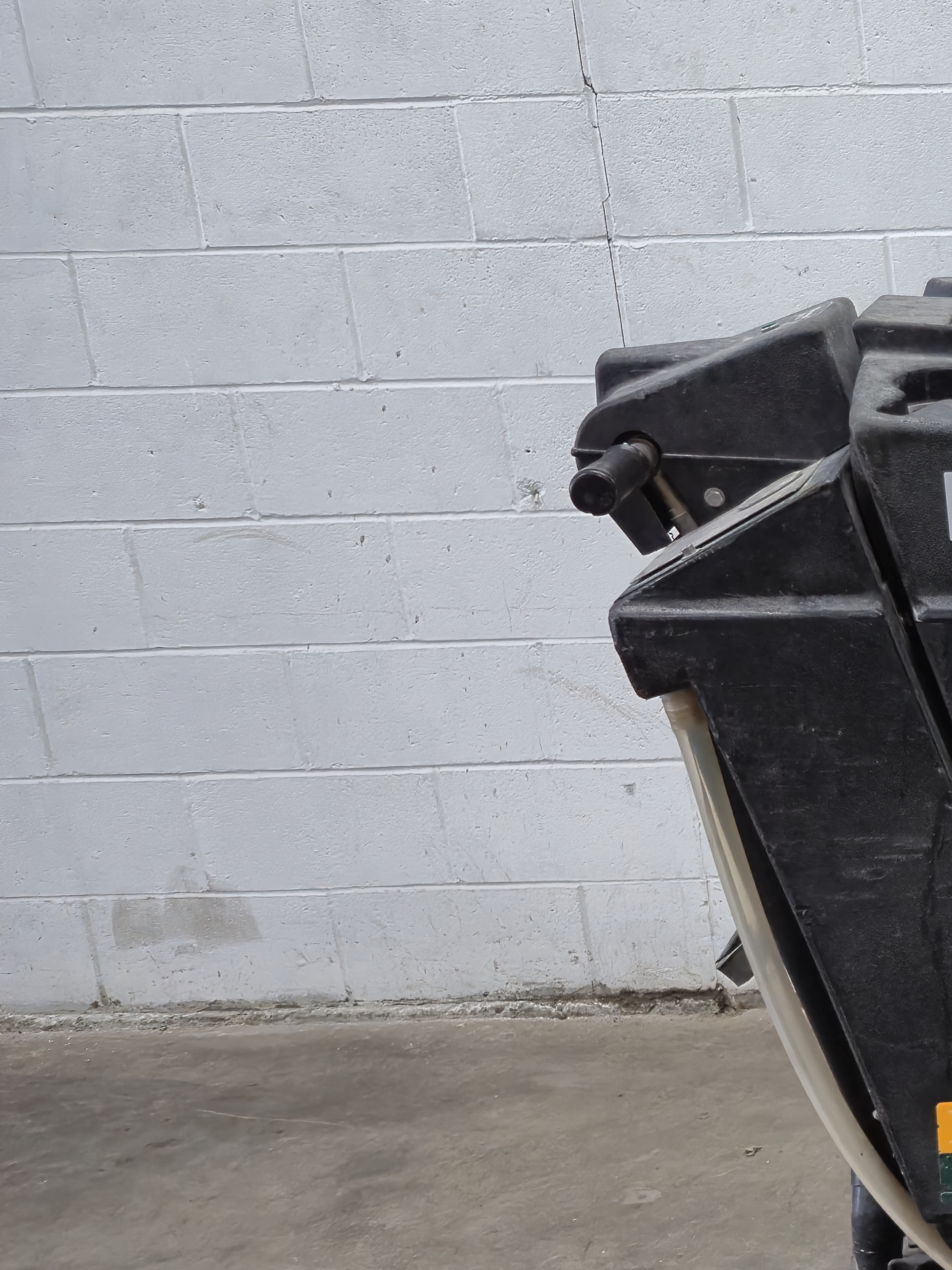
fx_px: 1980
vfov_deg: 35.3
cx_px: 1489
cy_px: 818
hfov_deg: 21.8
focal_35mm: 54
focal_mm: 5.4
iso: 160
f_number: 1.8
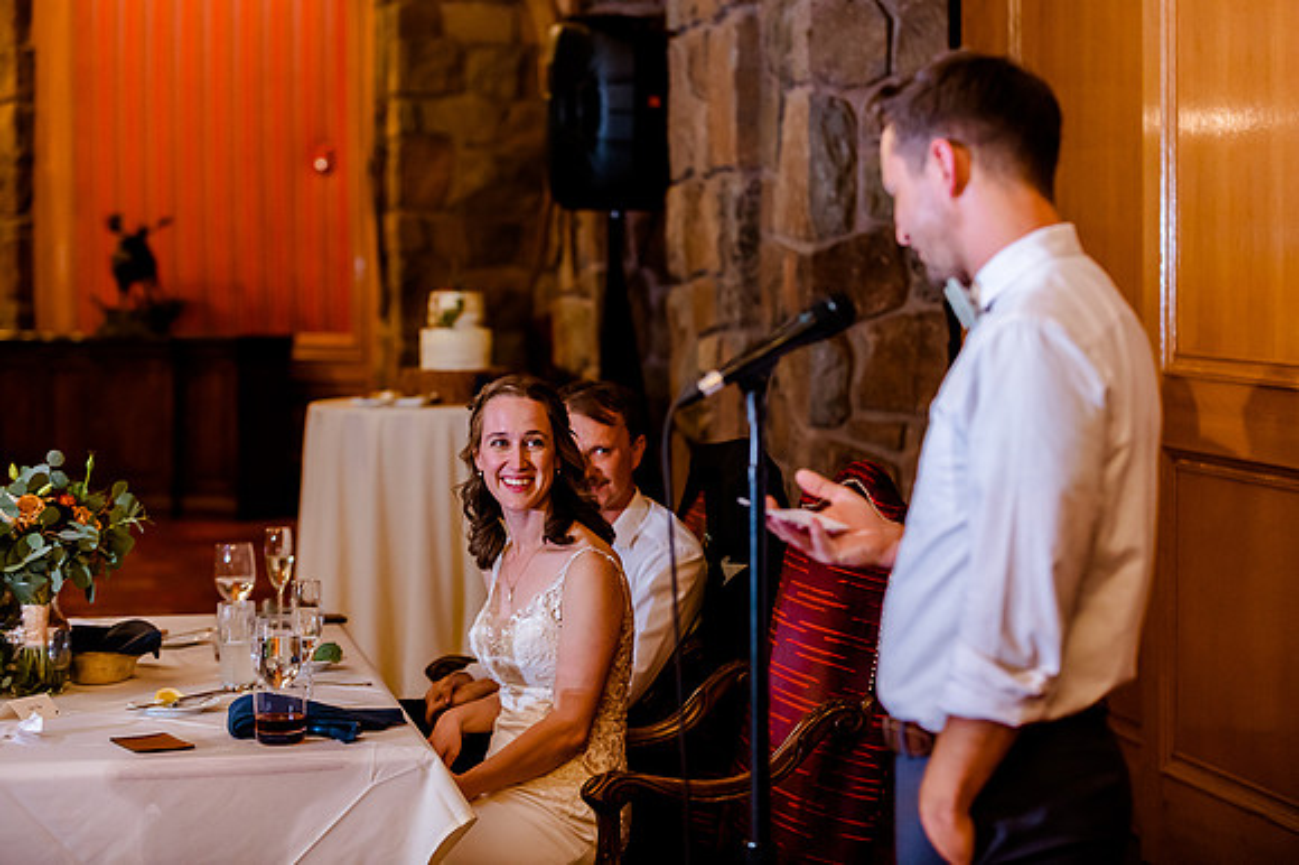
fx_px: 3088
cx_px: 646
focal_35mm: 86
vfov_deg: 15.9
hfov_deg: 23.8
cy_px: 402
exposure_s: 1/320
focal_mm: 80
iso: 3200
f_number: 2.8
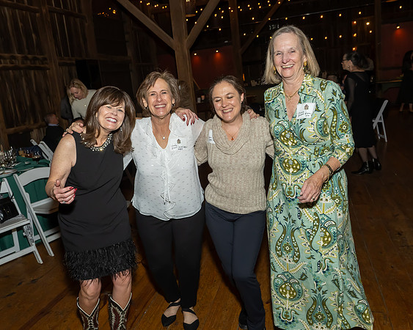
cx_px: 201
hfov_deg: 59.9
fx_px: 359
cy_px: 158
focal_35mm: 29
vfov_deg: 49.4
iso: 640
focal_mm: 17
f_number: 7.1
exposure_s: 1/250
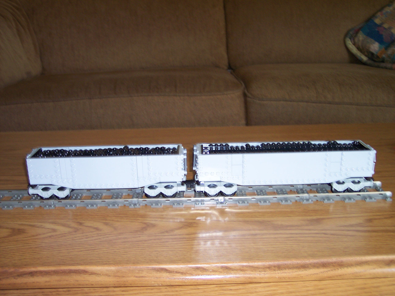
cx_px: 198
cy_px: 148
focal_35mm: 38
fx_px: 433
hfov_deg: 49.0
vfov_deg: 37.7
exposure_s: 1/30
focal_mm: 8
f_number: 2.8
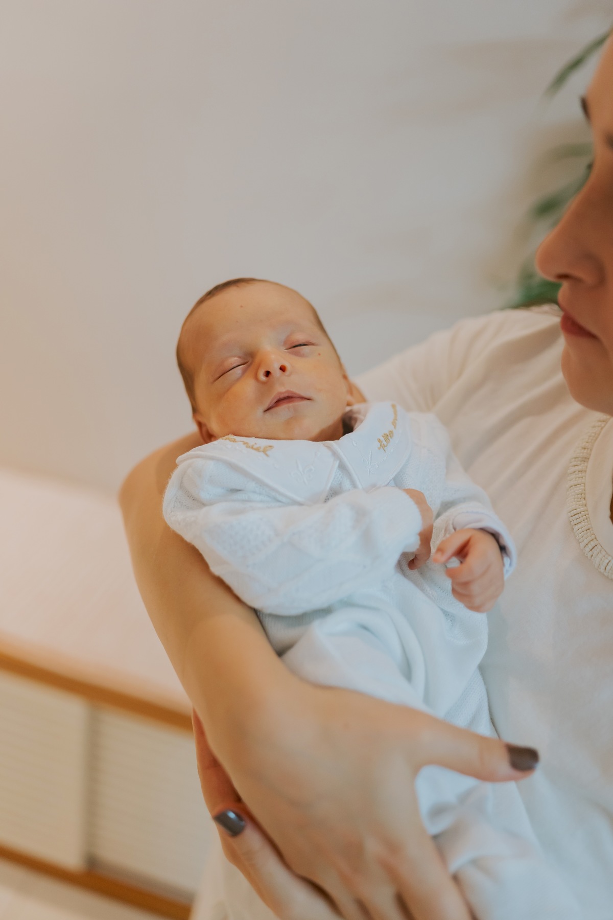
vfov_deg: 54.4
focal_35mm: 35
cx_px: 306
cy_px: 460
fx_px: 894
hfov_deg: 37.9
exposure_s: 1/640
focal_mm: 35
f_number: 1.8
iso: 1600
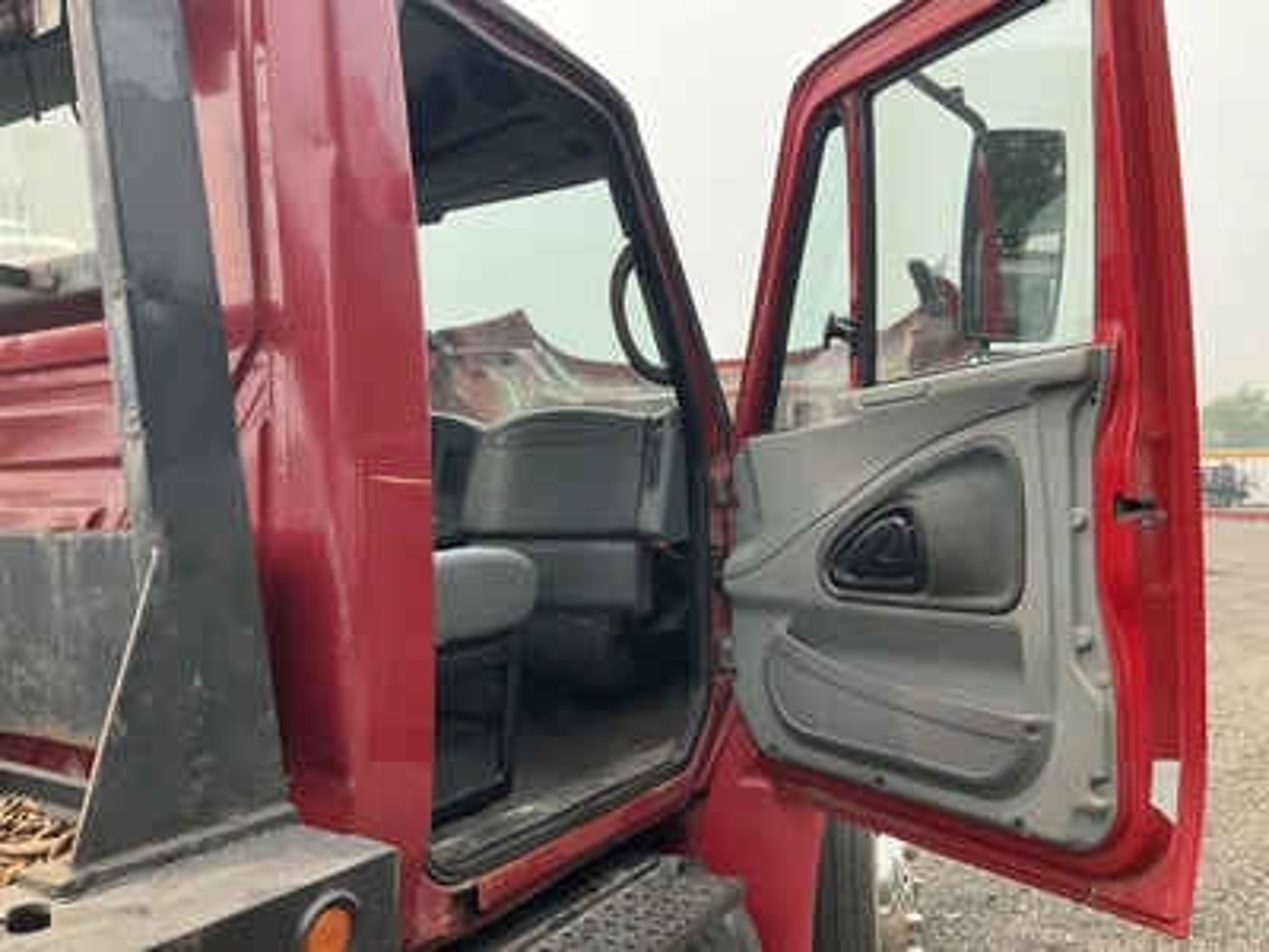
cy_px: 476
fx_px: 1063
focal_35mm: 29
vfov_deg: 48.2
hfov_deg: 61.7
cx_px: 634
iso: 25
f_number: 1.8
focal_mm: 3
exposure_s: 1/759
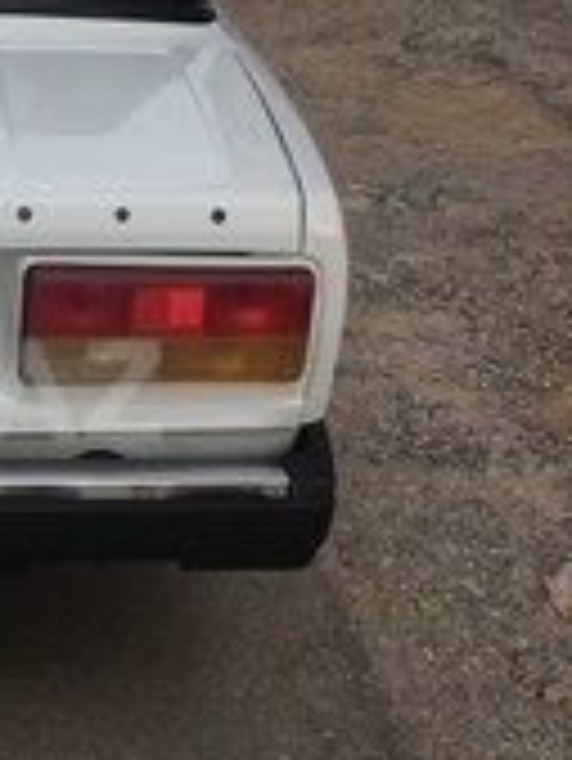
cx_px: -185
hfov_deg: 16.4
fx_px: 1870
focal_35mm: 85
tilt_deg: -18.4
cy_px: 391
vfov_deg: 23.0
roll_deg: -0.5
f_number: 2.2
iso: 32
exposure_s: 1/176
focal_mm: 4.15
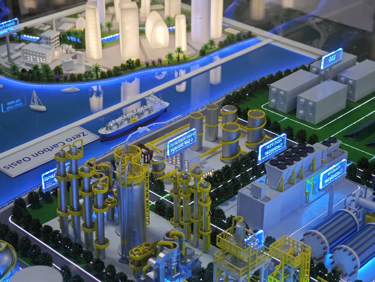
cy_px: 141
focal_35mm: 75
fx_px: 812
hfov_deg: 26.0
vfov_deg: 19.6
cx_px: 188
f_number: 1.8
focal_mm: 9.87
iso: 50
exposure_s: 1/100
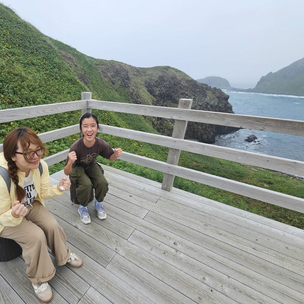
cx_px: 97
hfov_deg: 80.7
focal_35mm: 17
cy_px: 168
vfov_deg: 83.7
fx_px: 169
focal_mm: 2.2
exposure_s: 1/588
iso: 50
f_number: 2.2
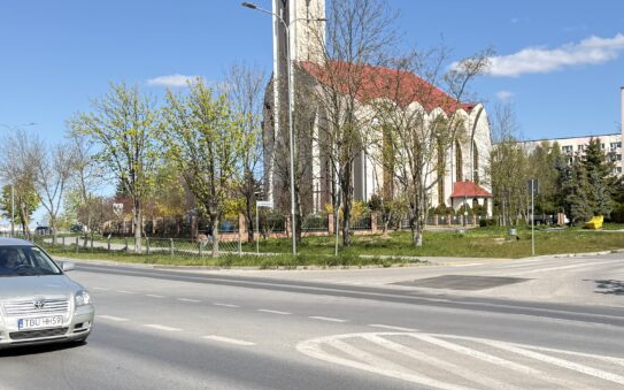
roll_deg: +1.3
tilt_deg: +1.7
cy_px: 222
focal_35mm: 48
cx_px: 364
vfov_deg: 26.8
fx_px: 816
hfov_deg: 41.7
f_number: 1.78
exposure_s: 1/2907
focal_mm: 6.76
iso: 100
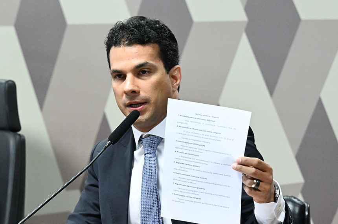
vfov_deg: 7.6
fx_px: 1687
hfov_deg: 11.4
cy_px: 112
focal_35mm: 180
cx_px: 169
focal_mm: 120
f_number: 3.5
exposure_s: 1/200
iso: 4000
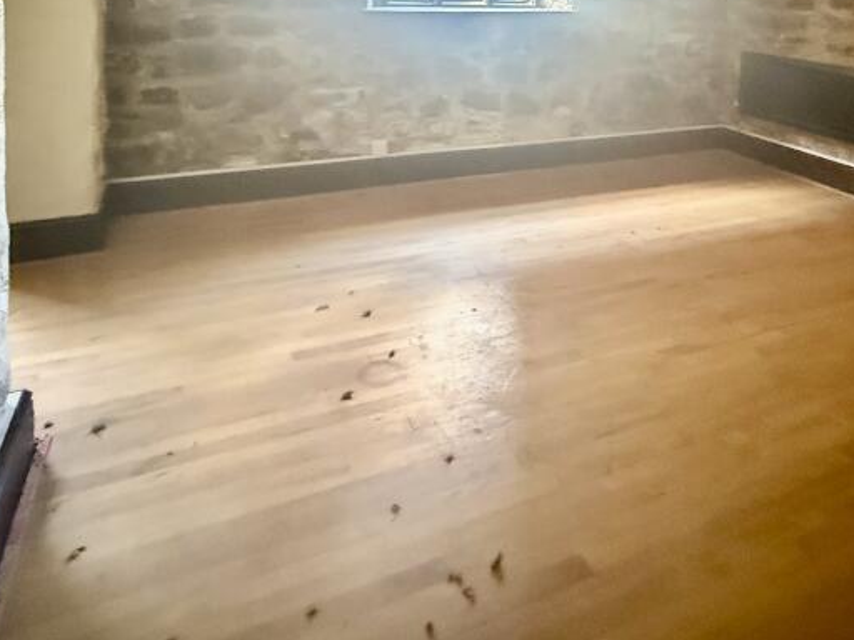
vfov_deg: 43.9
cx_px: 540
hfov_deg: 62.5
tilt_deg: -4.1
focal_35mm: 28
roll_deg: -2.4
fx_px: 691
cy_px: 28
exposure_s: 1/53
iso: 1600
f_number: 2.2
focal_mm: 2.22
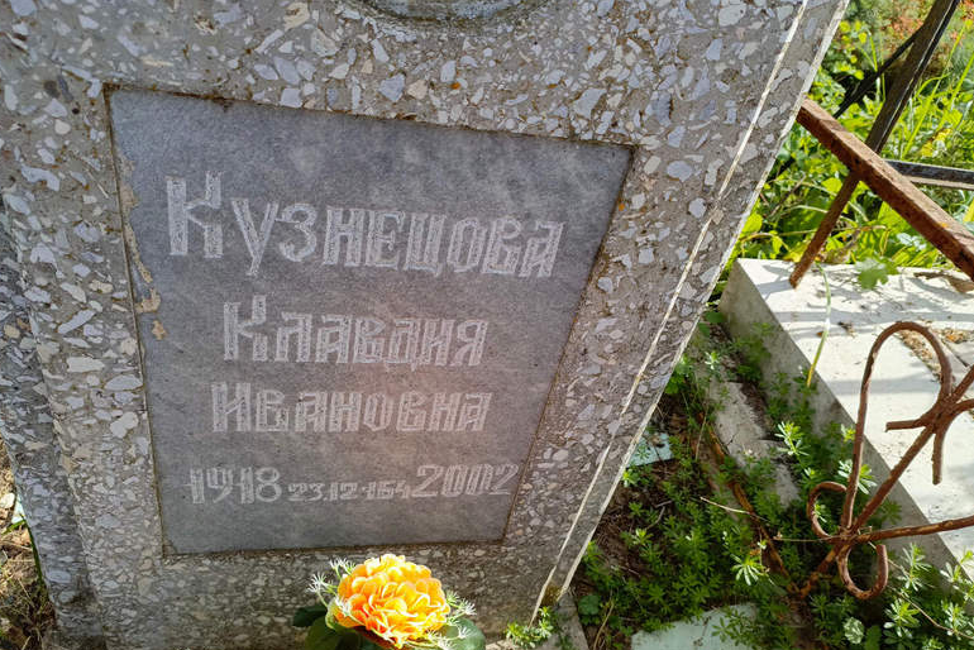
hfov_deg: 67.4
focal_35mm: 27
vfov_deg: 47.9
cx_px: 497
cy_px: 358
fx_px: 731
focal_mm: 4.76
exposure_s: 1/612
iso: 112
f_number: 1.69
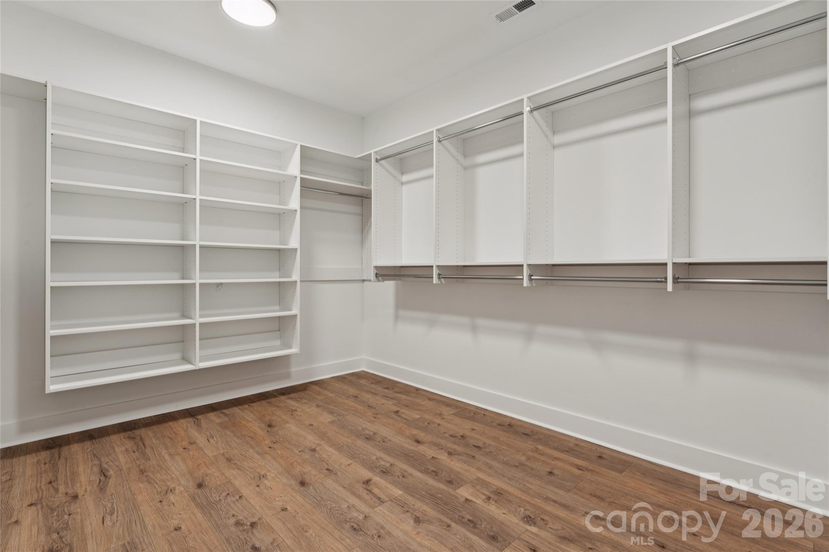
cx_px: 414
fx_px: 387
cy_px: 276
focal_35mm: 17
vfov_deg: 71.1
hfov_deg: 94.0
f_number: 13
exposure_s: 1
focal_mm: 16.8
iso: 100
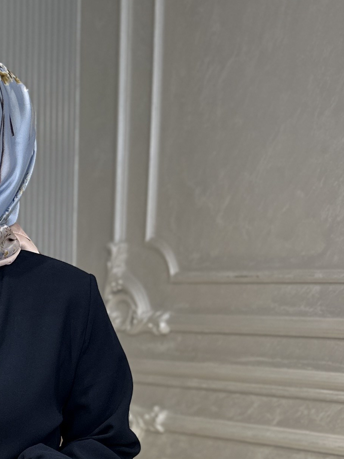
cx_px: -37
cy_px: 529
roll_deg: +0.0
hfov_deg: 18.0
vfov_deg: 23.0
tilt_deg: -12.9
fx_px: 1047
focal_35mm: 79
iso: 80
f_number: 1.78
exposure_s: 1/399
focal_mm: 6.86
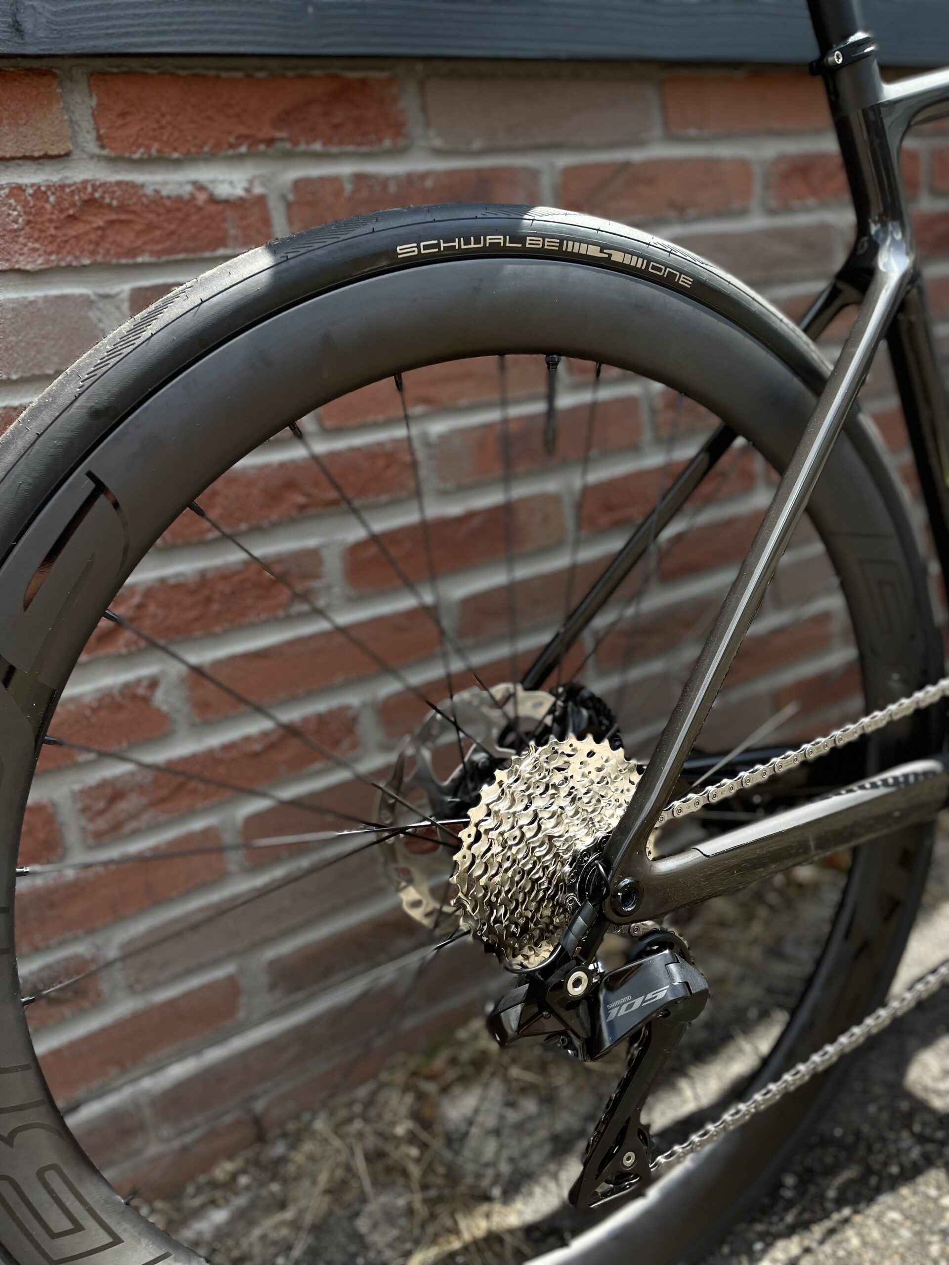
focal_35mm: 26
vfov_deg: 67.3
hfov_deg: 53.1
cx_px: 474
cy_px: 632
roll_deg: +8.5
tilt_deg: -16.0
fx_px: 950
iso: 50
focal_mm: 4.2
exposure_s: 1/1366
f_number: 1.6
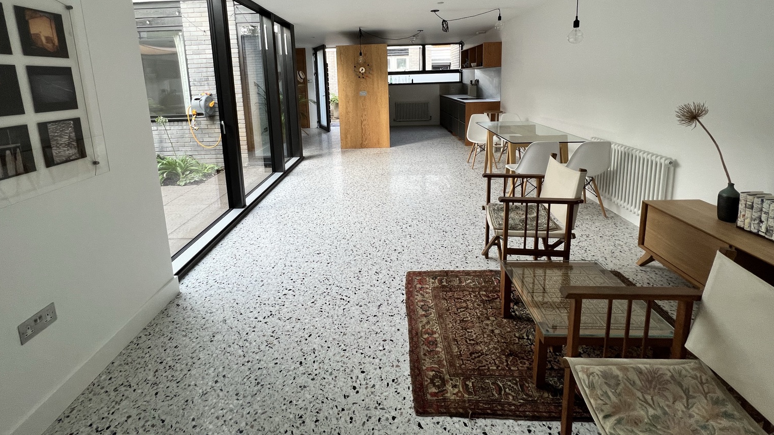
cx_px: 375
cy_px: 133
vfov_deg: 67.8
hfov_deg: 103.0
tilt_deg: -9.9
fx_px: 308
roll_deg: +1.5
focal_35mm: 15
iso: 64
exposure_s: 1/99
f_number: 1.8
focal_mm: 1.57
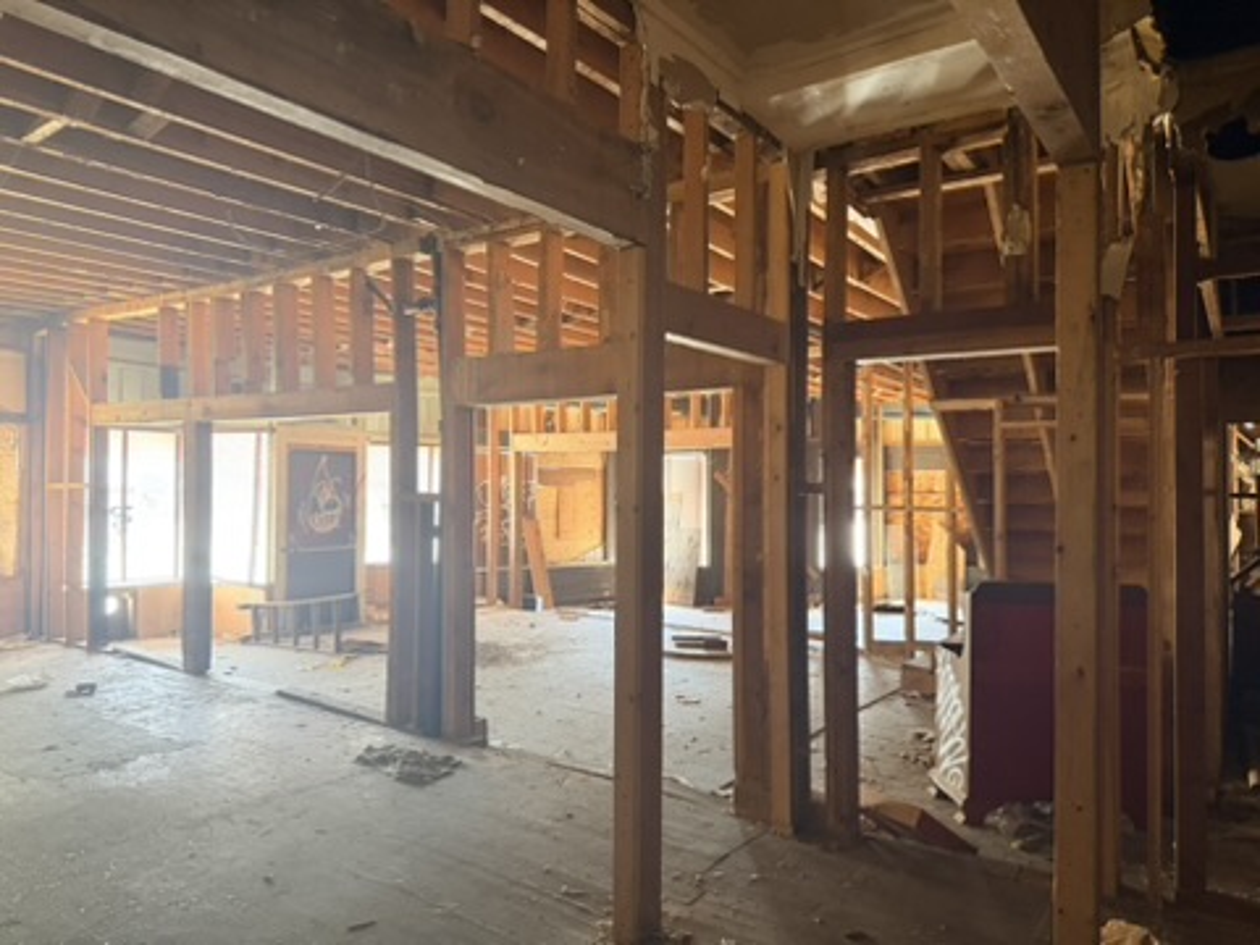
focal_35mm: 24
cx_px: 630
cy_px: 472
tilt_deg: +0.5
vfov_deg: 56.8
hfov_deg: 71.6
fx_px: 874
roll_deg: -0.7
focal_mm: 6.76
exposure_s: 1/60
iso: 500
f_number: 1.78
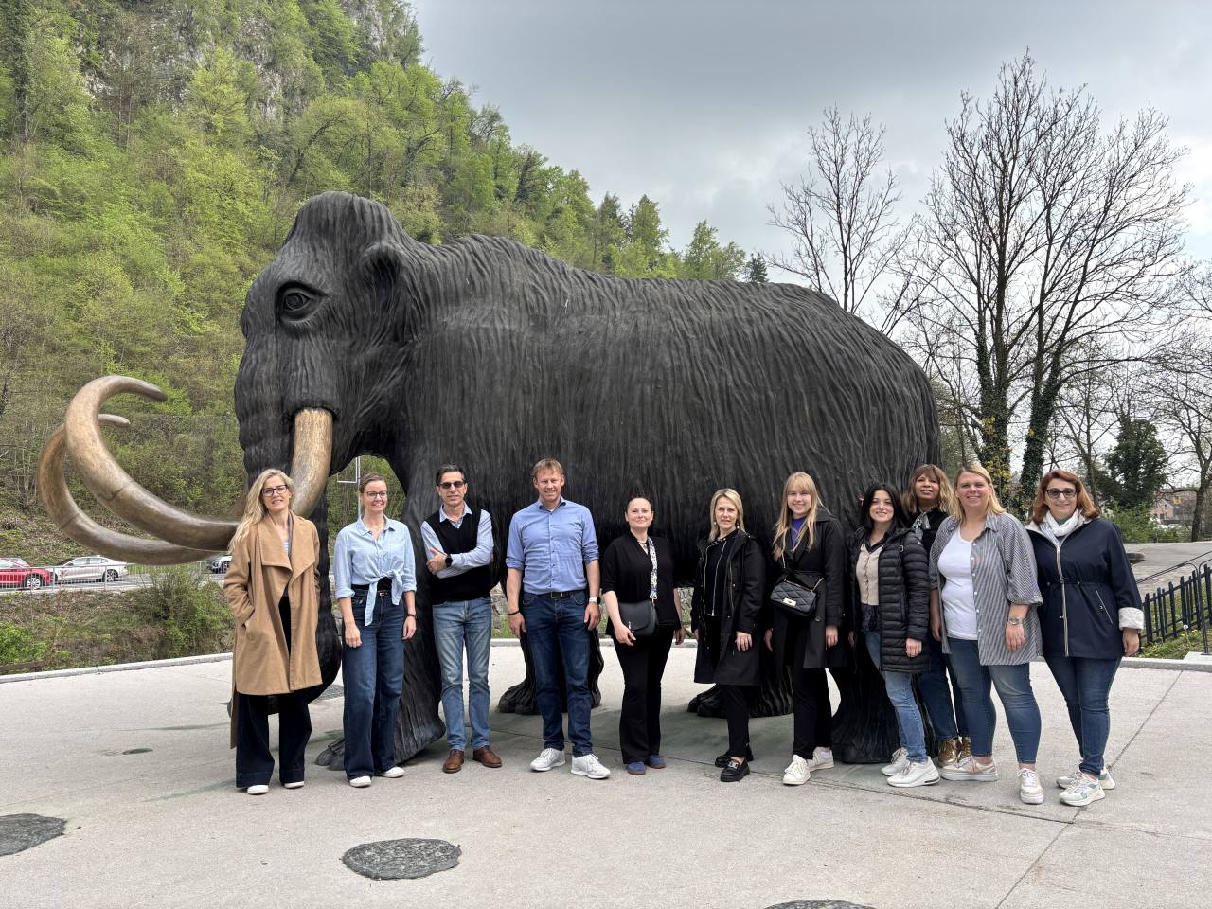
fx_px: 910
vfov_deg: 53.1
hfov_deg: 67.3
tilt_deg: +4.8
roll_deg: +1.3
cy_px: 454
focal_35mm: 26
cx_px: 606
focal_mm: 5.96
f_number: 1.6
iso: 50
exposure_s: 1/531
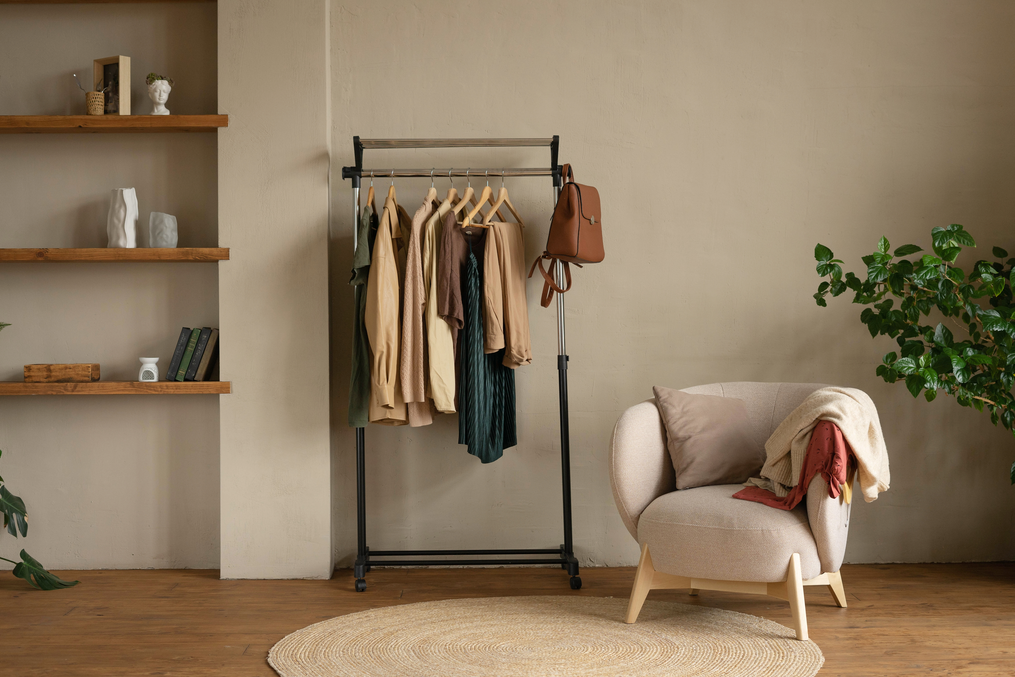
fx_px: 1410
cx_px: 508
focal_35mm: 50
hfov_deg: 39.6
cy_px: 338
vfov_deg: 27.0
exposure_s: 1/80
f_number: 4
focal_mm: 50
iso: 320
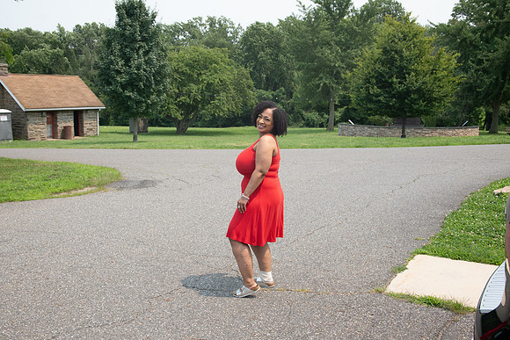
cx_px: 255
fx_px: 553
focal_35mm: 39
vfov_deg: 34.2
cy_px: 170
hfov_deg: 49.5
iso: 1250
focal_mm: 38
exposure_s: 1/1250
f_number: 7.1
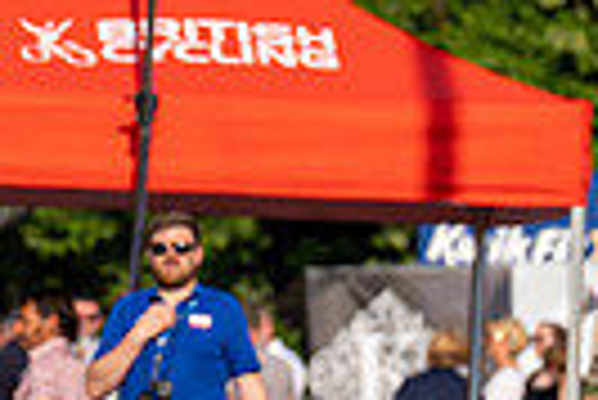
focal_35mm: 835
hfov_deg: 2.5
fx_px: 13885
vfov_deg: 1.7
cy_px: 276
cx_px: -567
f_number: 4.5
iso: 160
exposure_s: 1/1000
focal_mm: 191
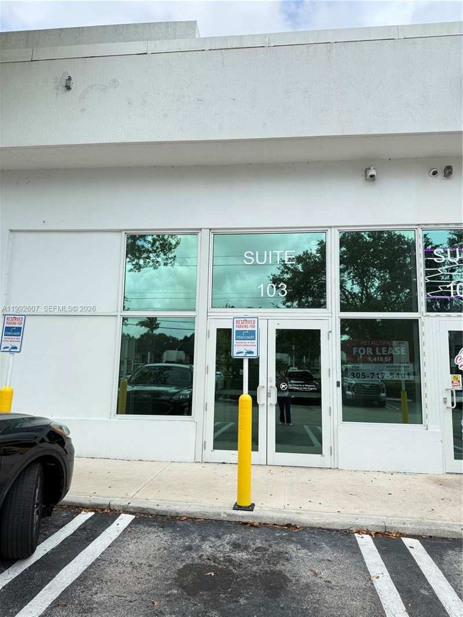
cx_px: 232
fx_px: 428
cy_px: 308
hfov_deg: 56.8
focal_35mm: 24
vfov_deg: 71.6
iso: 80
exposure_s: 1/2232
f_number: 1.78
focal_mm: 6.76
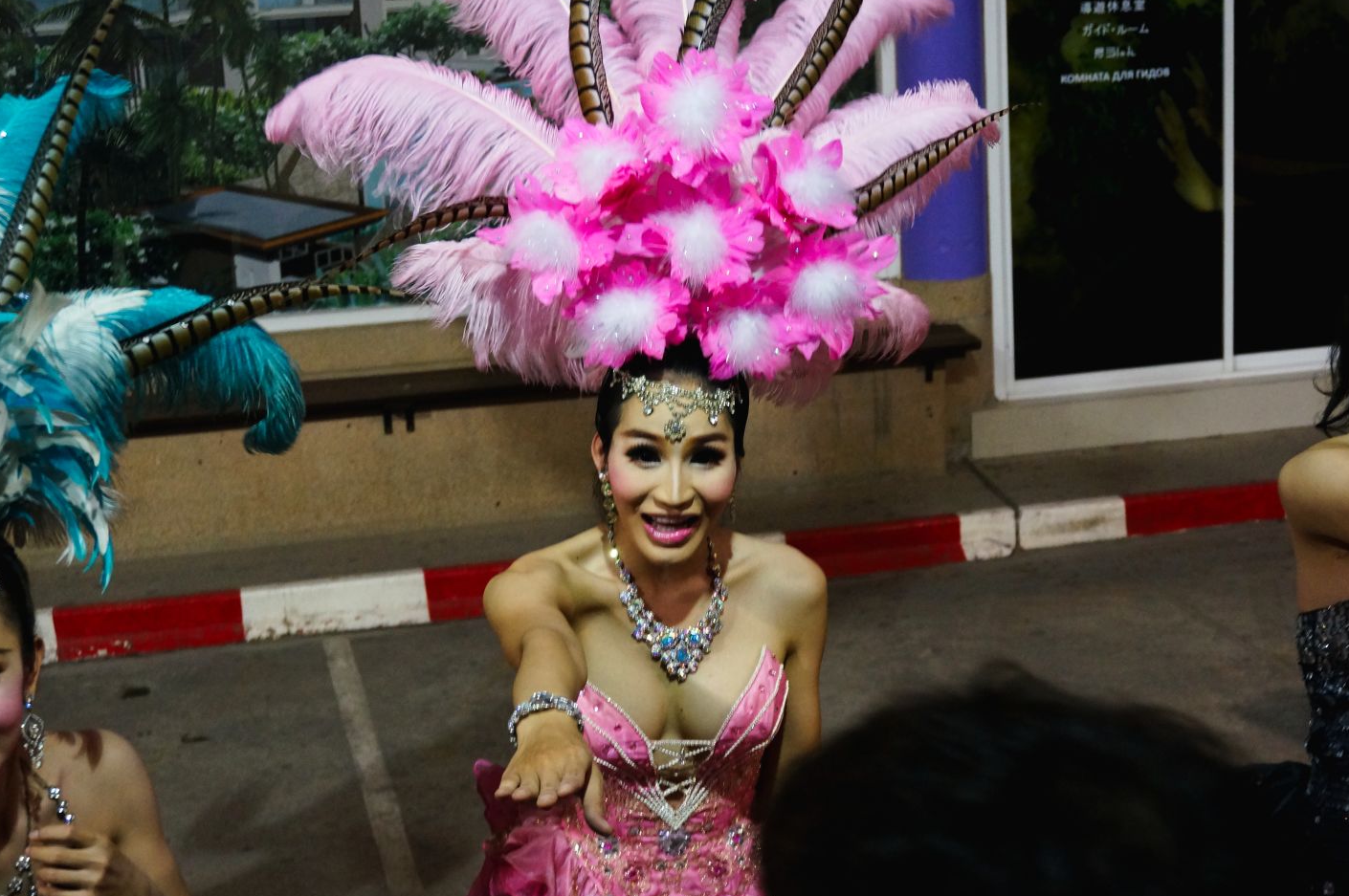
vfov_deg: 22.7
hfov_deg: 33.7
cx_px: 684
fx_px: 2230
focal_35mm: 60
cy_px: 439
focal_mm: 35
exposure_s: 1/60
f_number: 5.6
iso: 1600
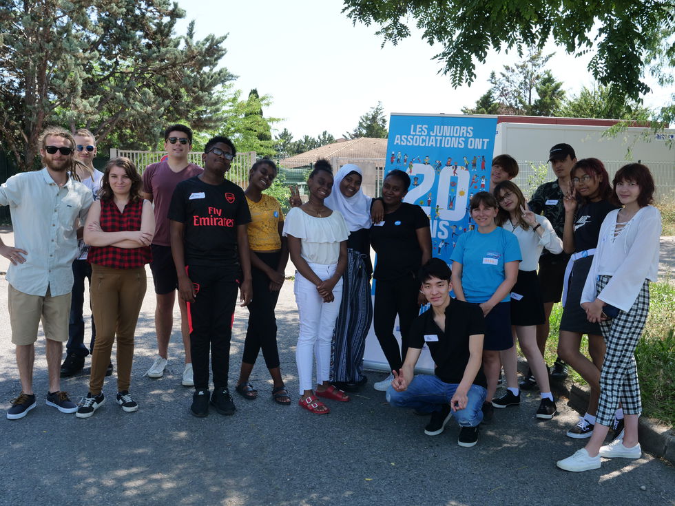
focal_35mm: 32
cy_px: 253
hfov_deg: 56.8
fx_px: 624
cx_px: 338
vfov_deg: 44.2
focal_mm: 16
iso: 200
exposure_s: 1/320
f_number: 5
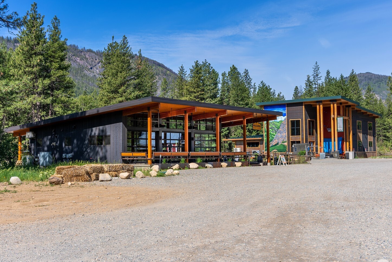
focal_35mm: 47
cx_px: 212
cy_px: 122
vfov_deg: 28.7
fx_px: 512
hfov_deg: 41.9
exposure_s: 1/800
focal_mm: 40
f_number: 5
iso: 80
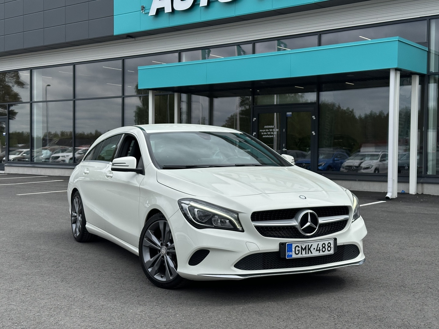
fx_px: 609
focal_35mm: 48
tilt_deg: -0.7
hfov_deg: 39.7
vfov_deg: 30.3
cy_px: 164
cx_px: 220
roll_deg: -0.5
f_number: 1.78
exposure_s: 1/5000
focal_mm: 6.86
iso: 64
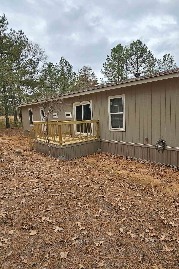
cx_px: 110
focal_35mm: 21
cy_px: 138
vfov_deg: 81.2
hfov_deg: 58.9
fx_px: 157
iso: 50
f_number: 2.2
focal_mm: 2.2
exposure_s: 1/671
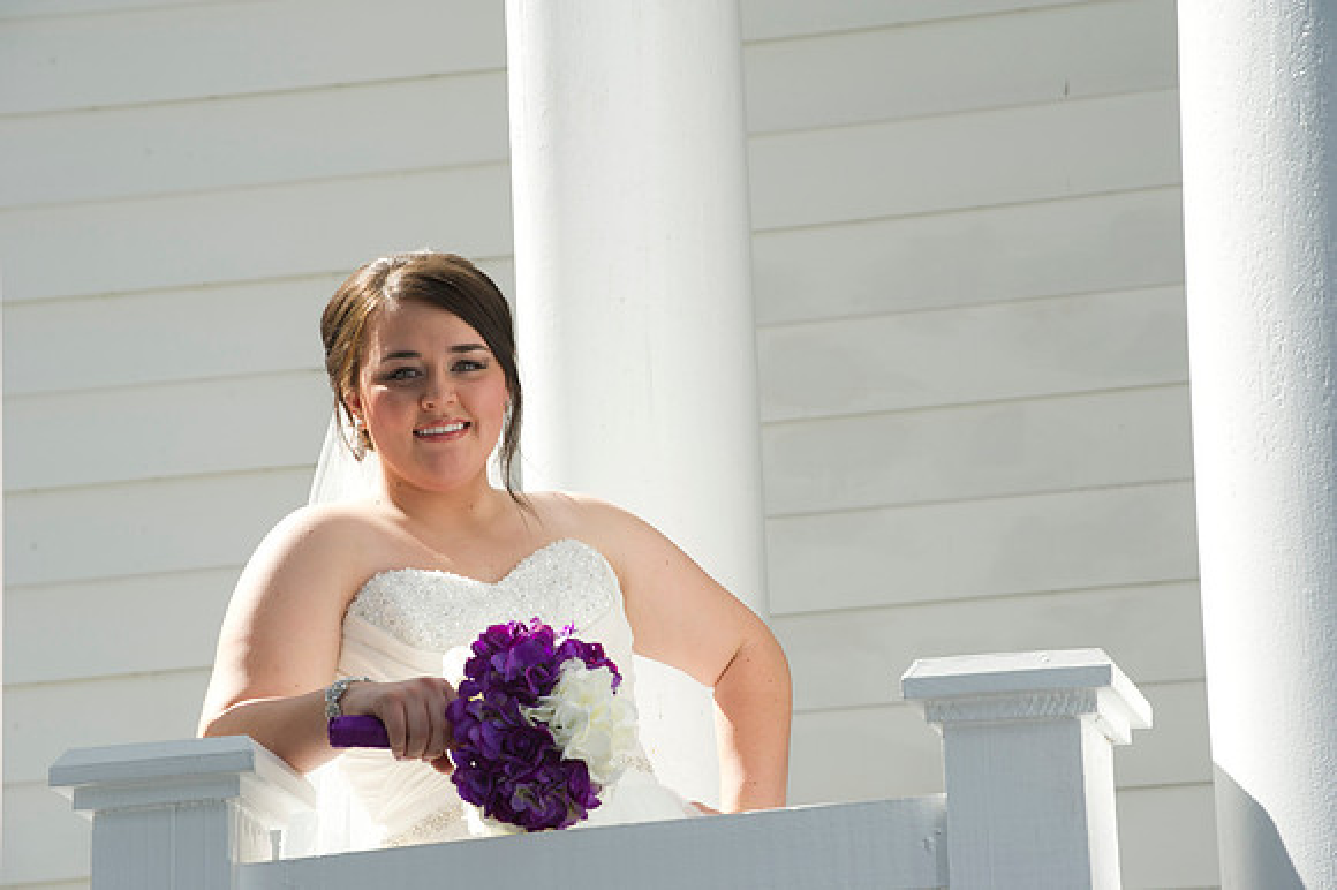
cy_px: 445
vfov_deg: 7.6
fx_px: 6681
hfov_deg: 11.4
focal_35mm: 180
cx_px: 668
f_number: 8
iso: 320
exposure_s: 1/200
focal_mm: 180
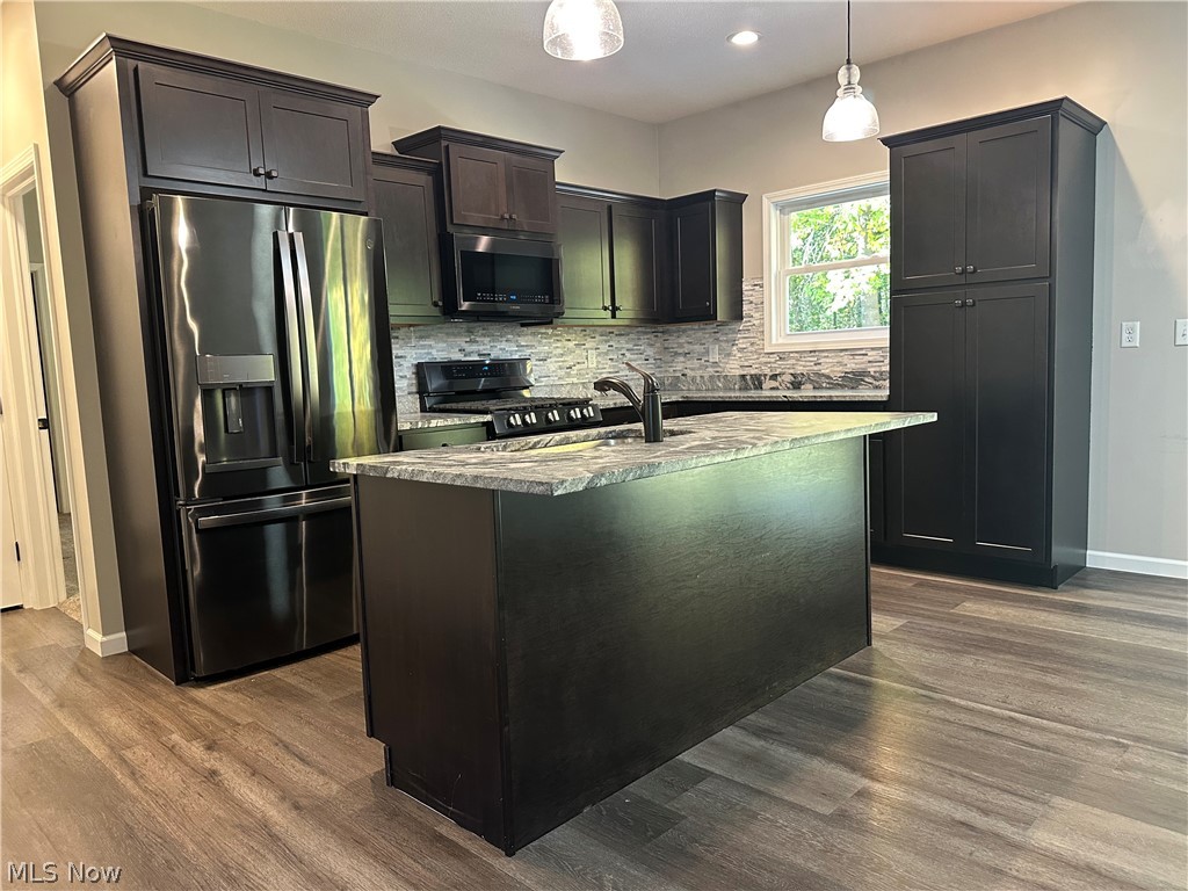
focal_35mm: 24
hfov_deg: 71.6
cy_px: 446
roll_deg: +2.1
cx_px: 594
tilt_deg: -6.2
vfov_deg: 56.8
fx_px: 824
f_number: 1.78
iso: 400
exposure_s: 1/60
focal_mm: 6.86
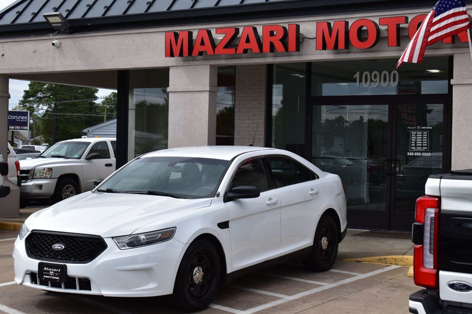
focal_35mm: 68
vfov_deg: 20.1
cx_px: 236
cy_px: 157
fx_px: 885
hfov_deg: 29.9
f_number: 11
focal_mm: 45
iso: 250
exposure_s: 1/500
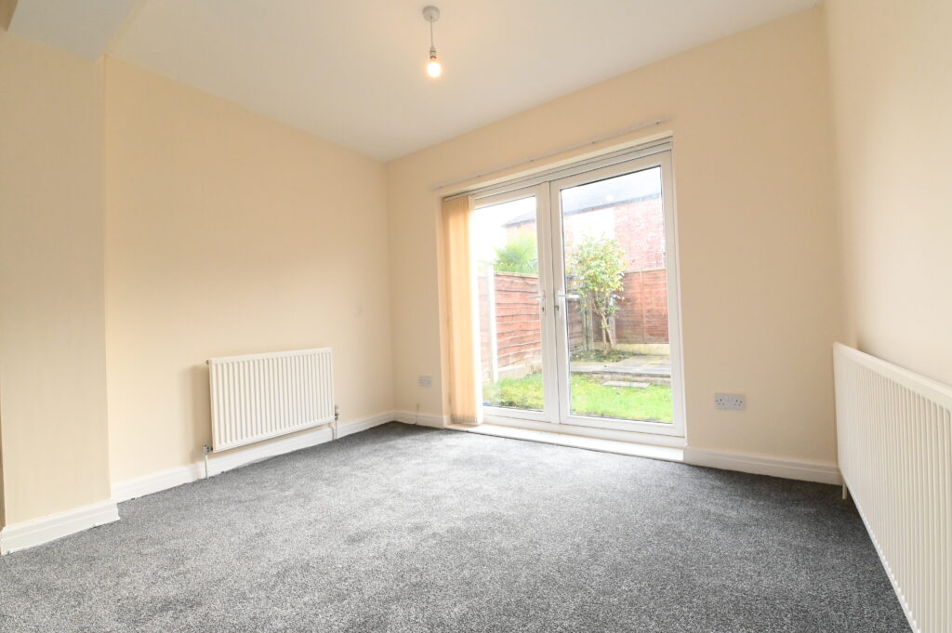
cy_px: 316
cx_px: 476
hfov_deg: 100.4
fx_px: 396
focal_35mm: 15
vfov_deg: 77.2
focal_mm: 15
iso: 5000
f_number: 10
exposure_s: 1/200
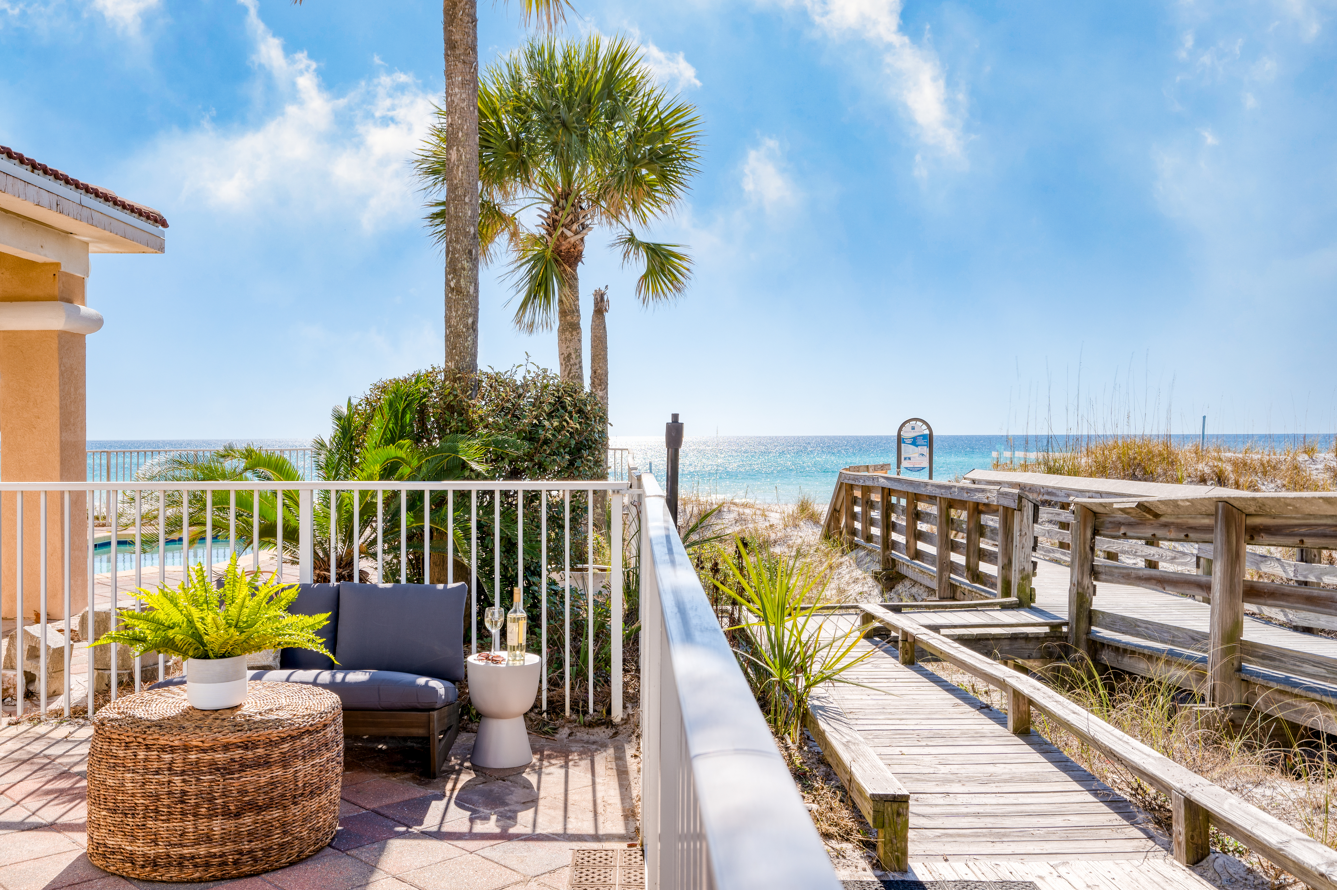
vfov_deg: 43.6
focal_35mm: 30
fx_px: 1113
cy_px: 445
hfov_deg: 62.0
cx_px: 668
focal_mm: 30
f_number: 10
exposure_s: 1/200
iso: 100
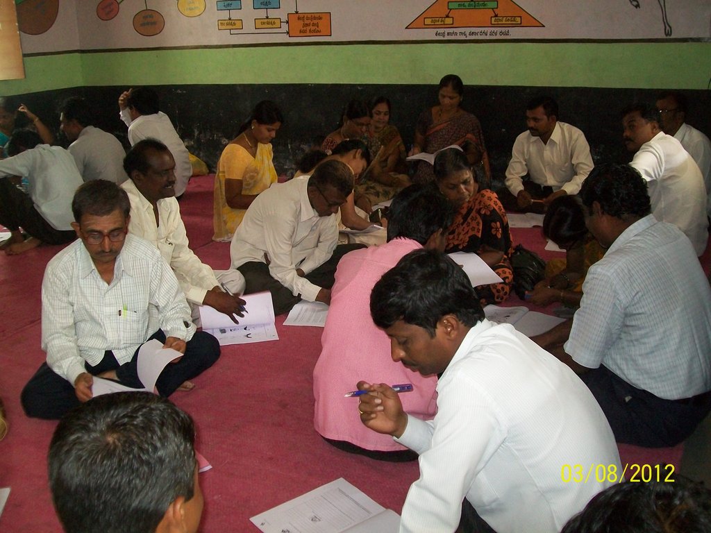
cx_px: 356
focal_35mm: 36
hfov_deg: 51.4
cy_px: 266
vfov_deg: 39.7
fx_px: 739
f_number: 2.7
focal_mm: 6
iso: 160
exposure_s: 1/60
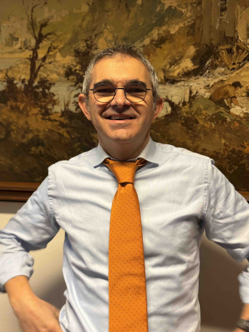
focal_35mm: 48
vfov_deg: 39.7
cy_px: 166
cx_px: 124
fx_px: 460
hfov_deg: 30.3
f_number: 1.78
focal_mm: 6.76
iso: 200
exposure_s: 1/33
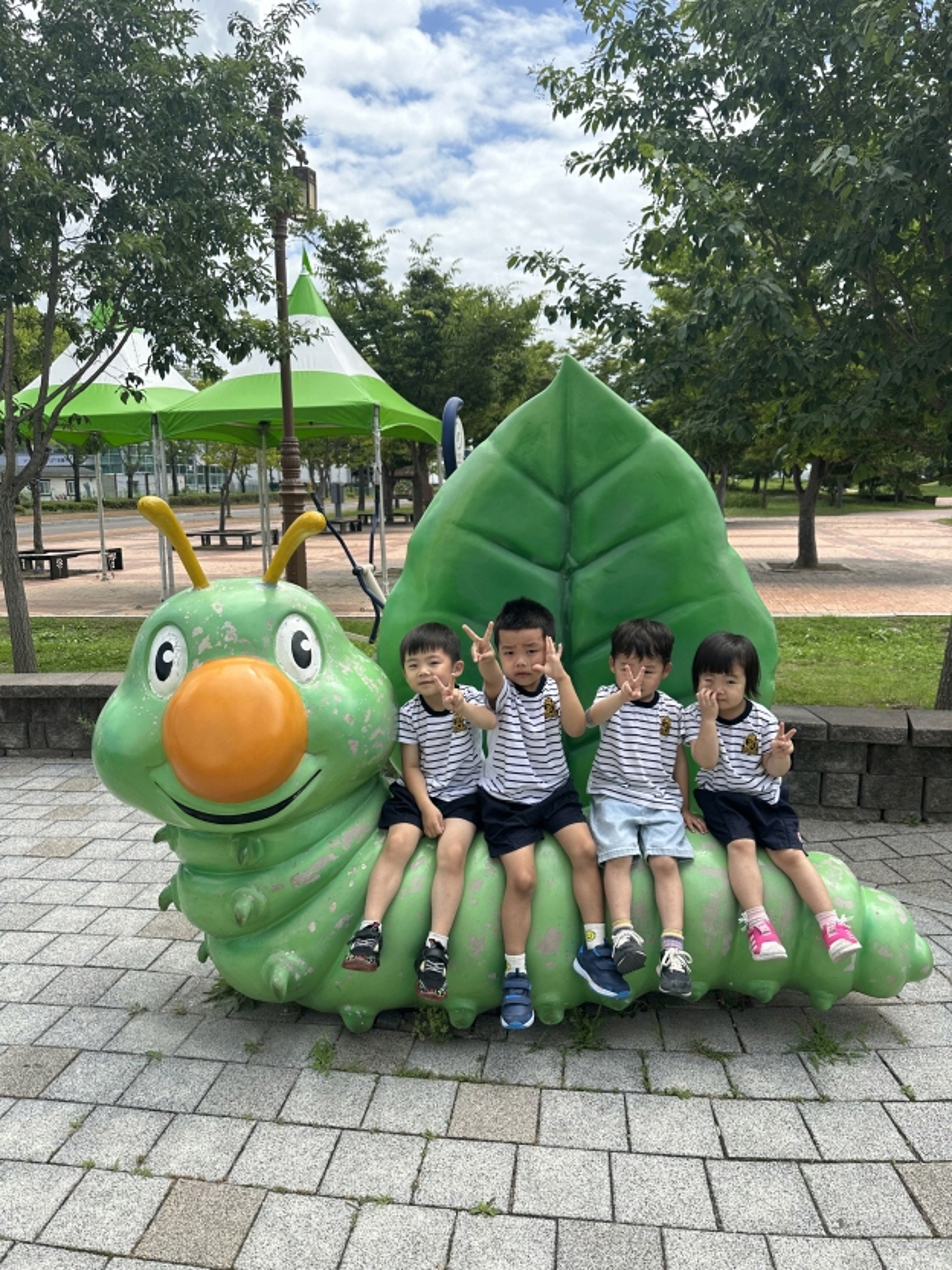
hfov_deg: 56.8
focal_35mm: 24
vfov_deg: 71.6
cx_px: 476
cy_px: 635
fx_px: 880
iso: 80
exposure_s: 1/2591
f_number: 1.78
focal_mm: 6.86
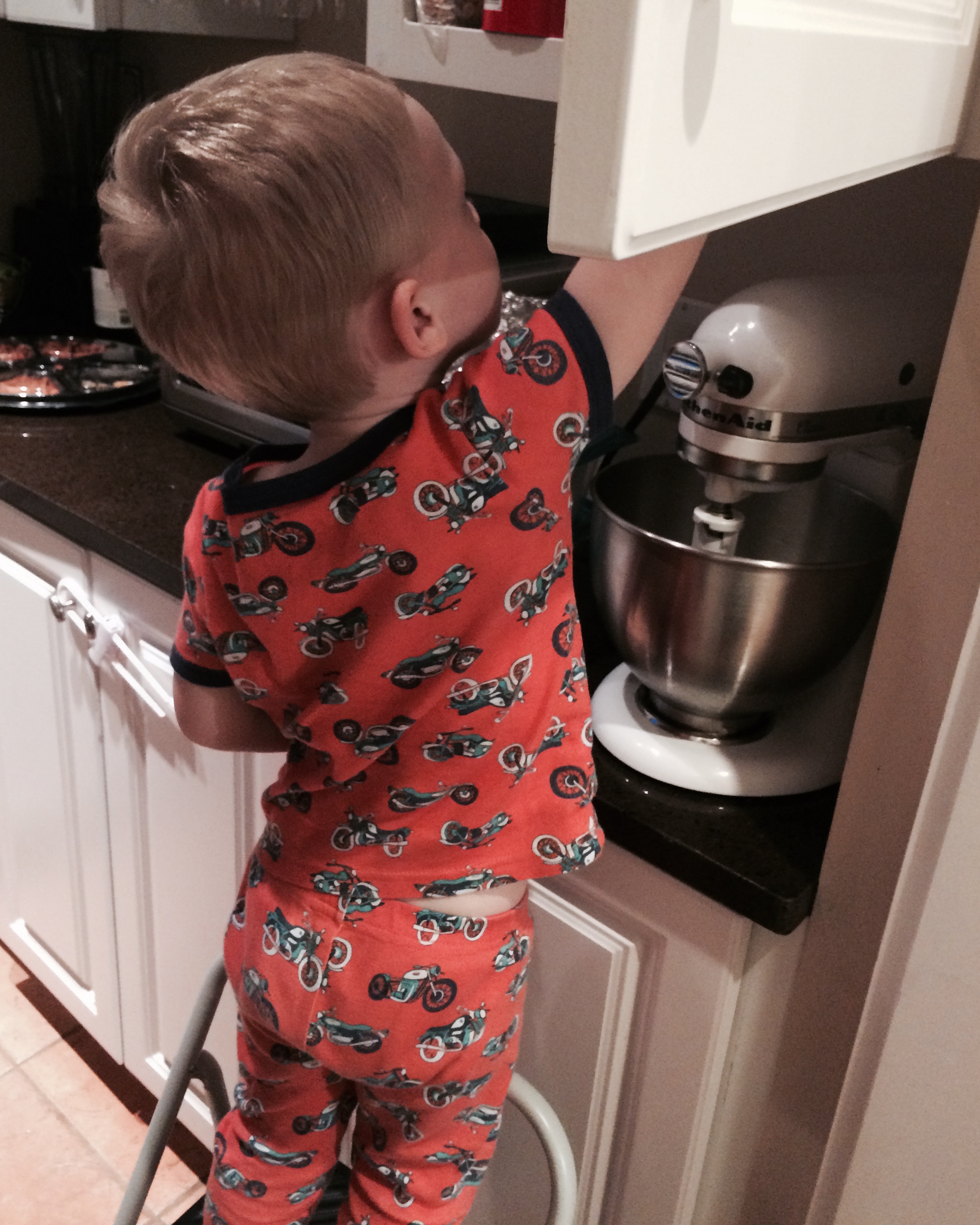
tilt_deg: -25.2
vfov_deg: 57.1
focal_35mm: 31
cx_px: 489
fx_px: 1124
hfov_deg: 47.1
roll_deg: -3.5
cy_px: 559
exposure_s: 1/30
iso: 250
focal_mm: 4.15
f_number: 2.2
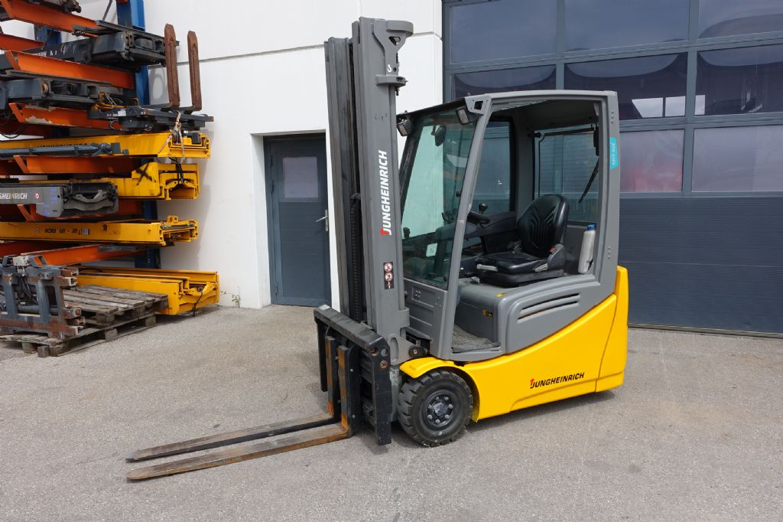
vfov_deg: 47.9
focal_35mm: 27
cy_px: 261
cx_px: 392
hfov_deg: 67.4
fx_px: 587
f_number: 5.6
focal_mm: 9.91
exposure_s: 1/500
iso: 125
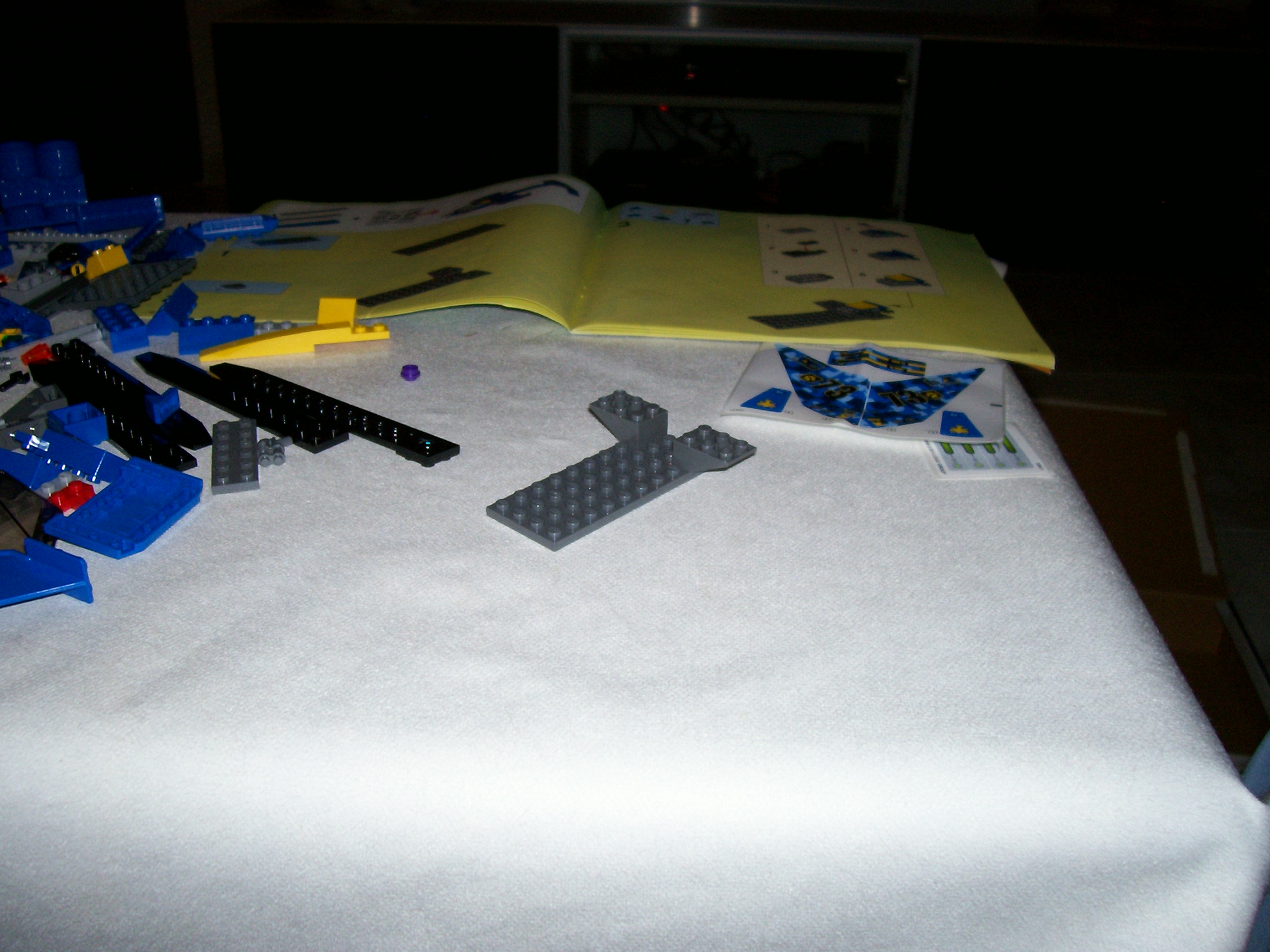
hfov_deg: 52.6
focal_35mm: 35
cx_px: 637
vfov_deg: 40.7
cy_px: 479
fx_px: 1284
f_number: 2.7
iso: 80
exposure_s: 1/64
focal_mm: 5.6
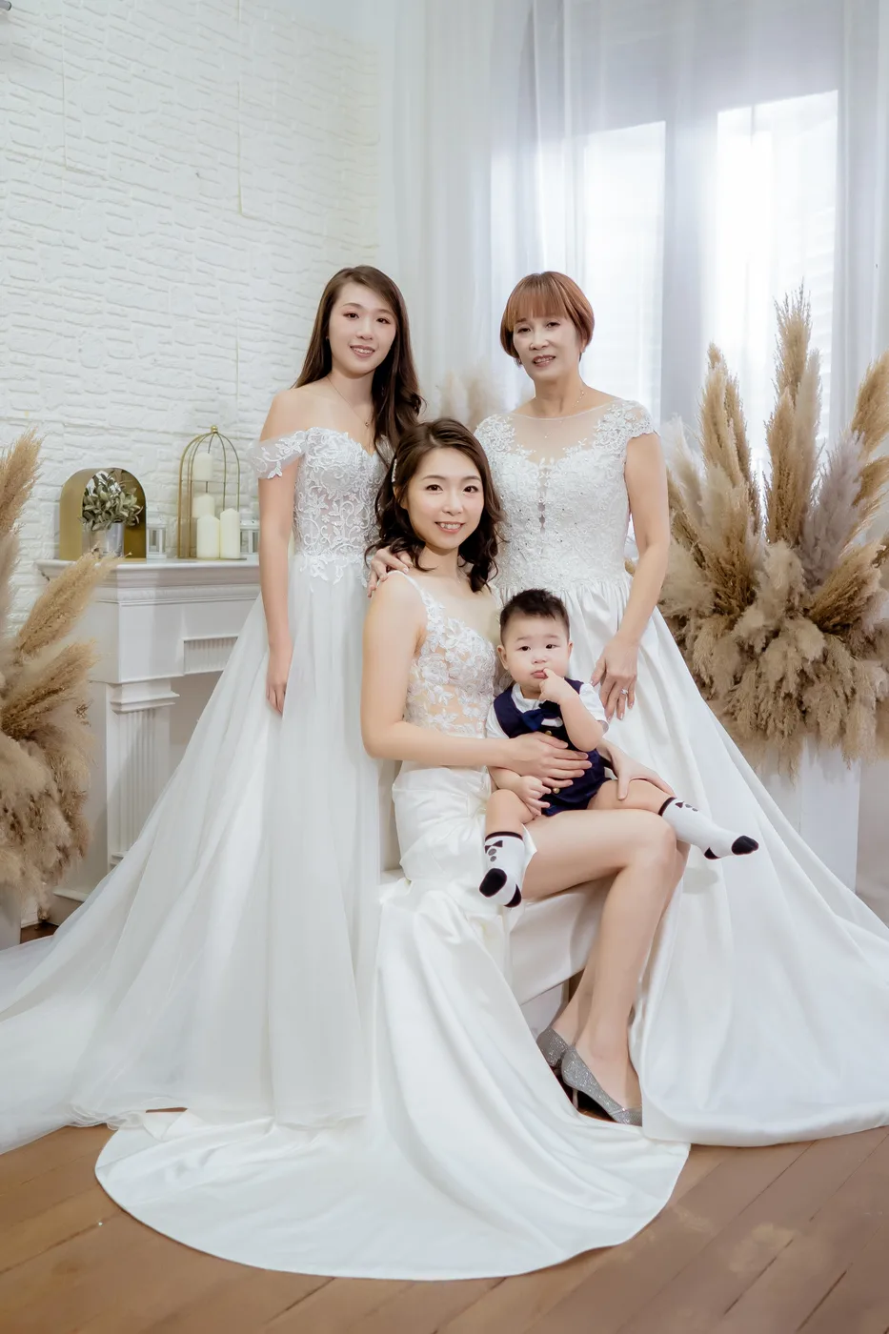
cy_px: 667
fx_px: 1371
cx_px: 444
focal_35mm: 37
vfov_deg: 51.9
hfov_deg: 35.9
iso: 800
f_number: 2
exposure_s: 1/200
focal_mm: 25
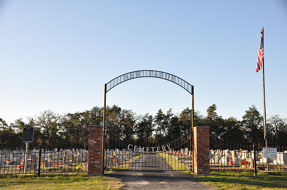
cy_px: 95
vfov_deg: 28.9
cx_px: 144
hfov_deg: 42.4
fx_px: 370
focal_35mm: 46
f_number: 6.3
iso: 200
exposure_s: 1/160
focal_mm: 31
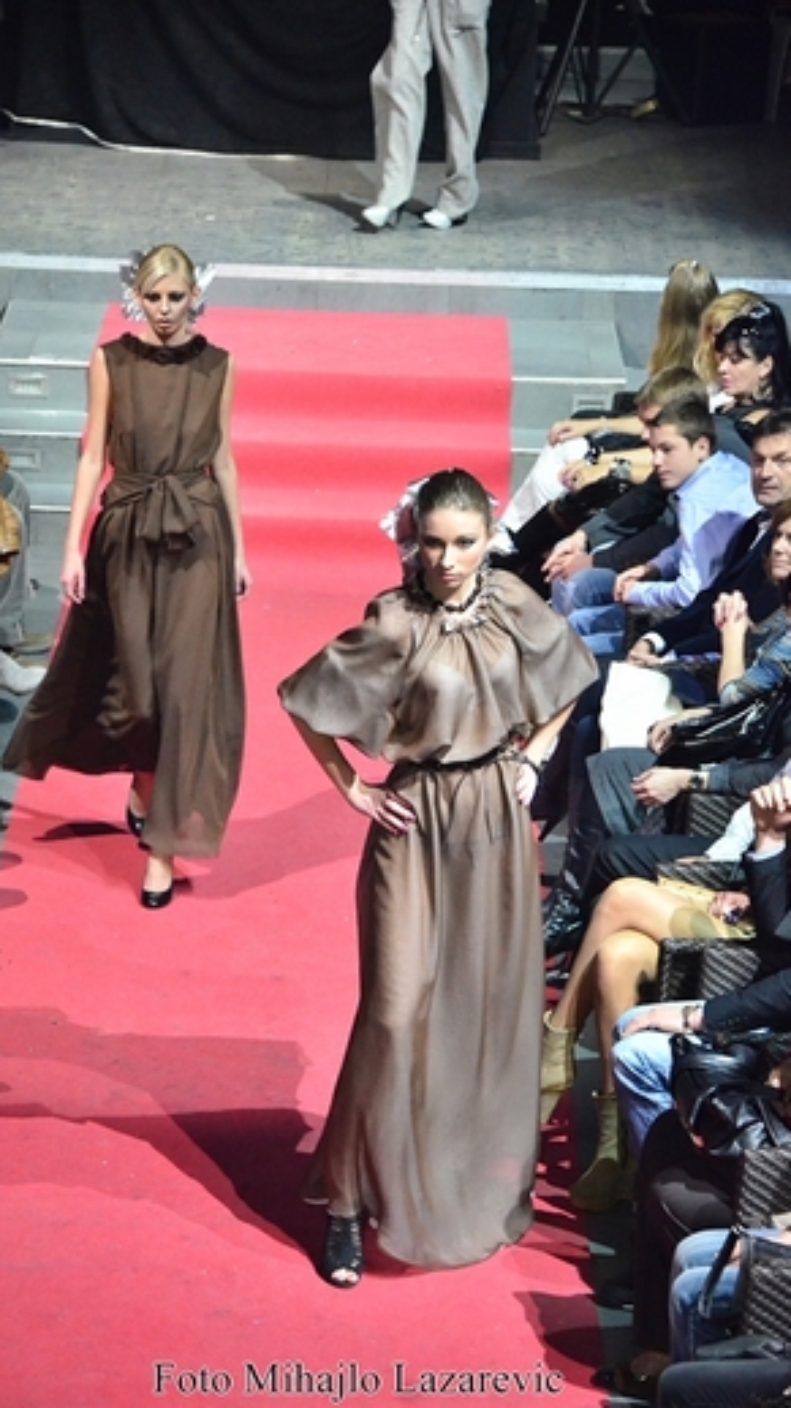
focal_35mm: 126
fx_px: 4703
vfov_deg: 17.0
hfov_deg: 9.6
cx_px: 359
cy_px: 704
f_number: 5.3
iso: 3200
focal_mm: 80
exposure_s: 1/125
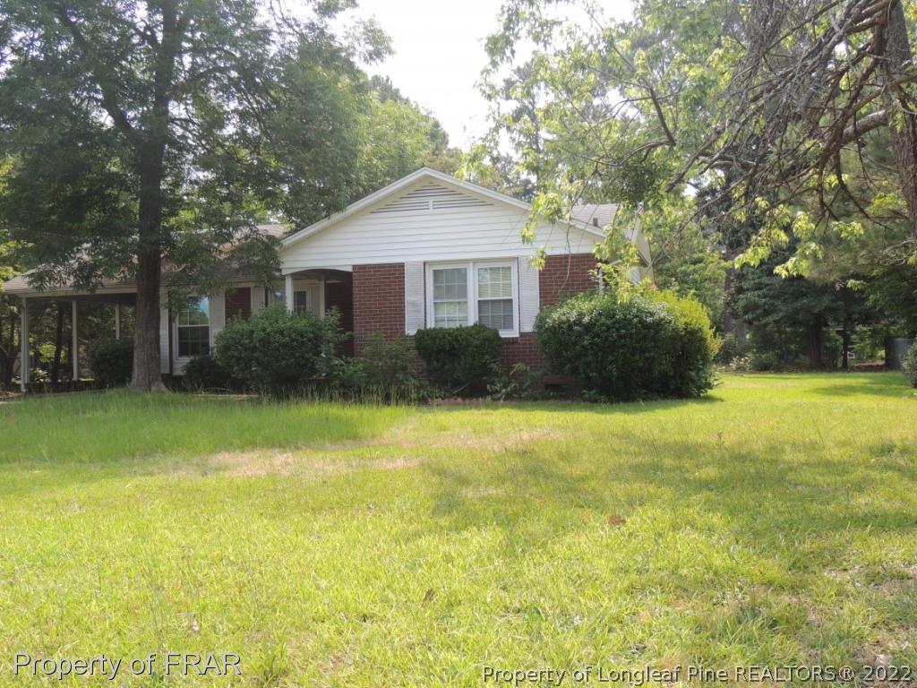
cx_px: 458
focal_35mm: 35
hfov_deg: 52.6
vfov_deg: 40.7
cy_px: 344
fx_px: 927
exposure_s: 1/320
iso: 100
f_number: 3.3
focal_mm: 6.2
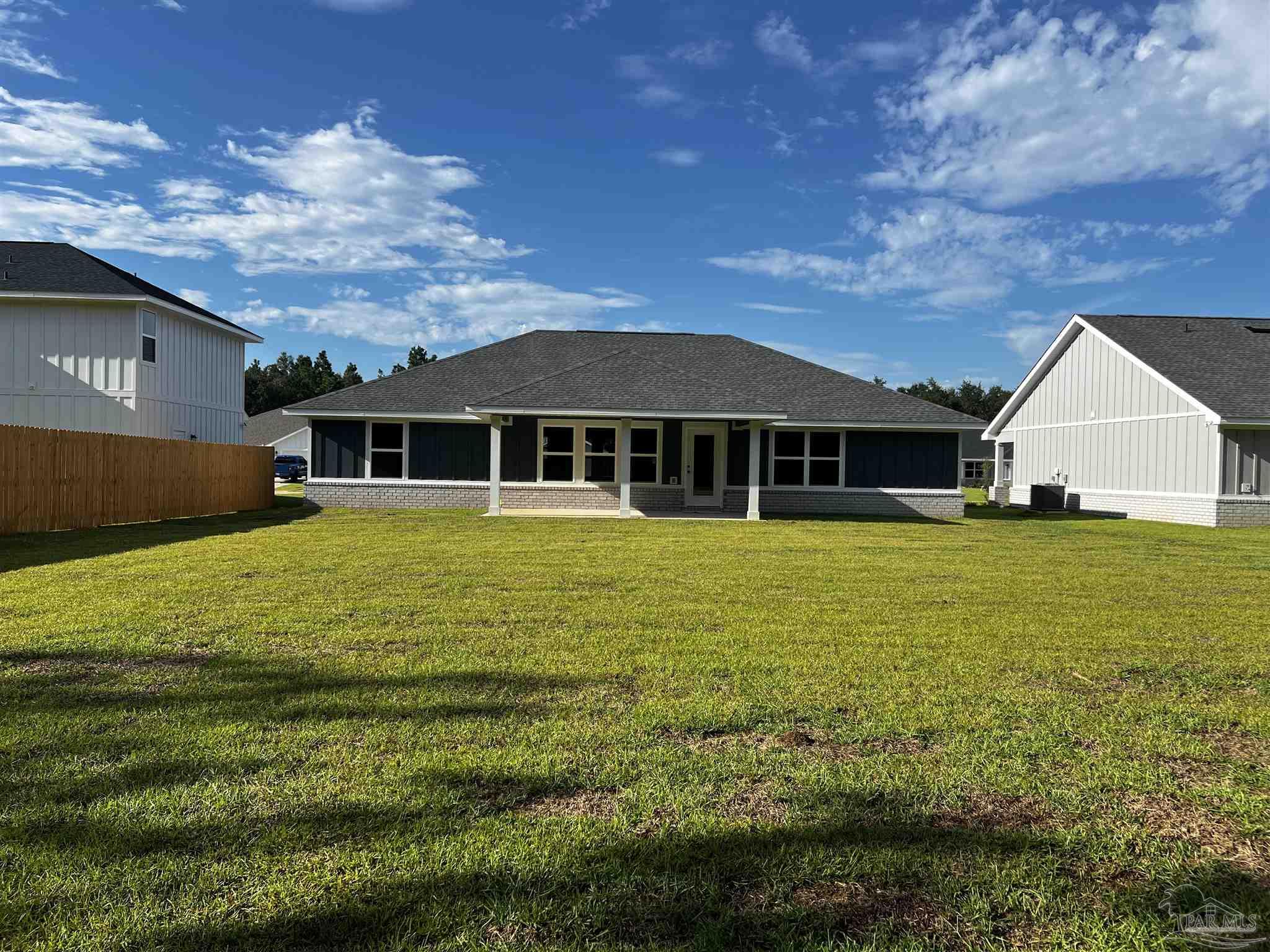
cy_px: 476
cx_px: 635
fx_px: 954
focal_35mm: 26
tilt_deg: -0.5
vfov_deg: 53.1
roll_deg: -0.2
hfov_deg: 67.3
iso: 50
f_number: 1.5
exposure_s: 1/4444
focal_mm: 5.7
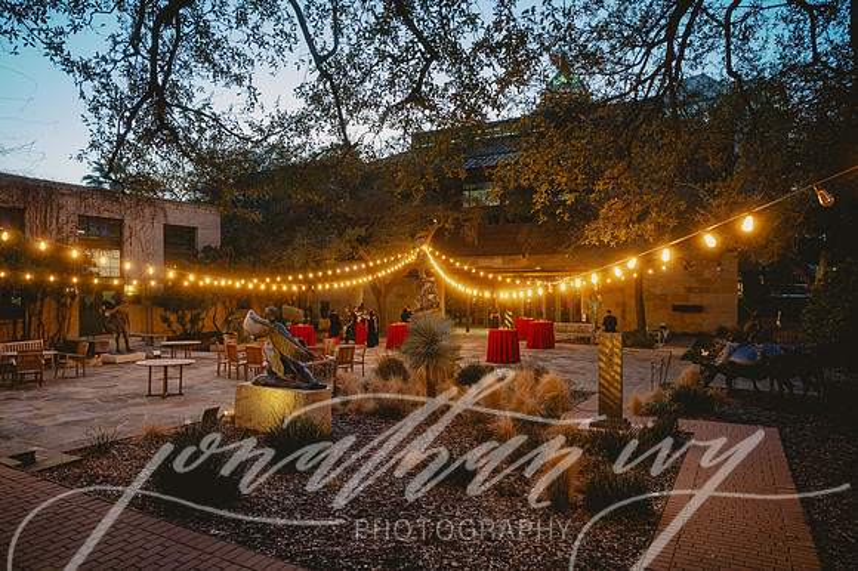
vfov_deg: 53.1
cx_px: 429
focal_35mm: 24
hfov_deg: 73.8
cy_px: 286
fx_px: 572
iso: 1600
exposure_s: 1/125
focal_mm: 24
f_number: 3.5
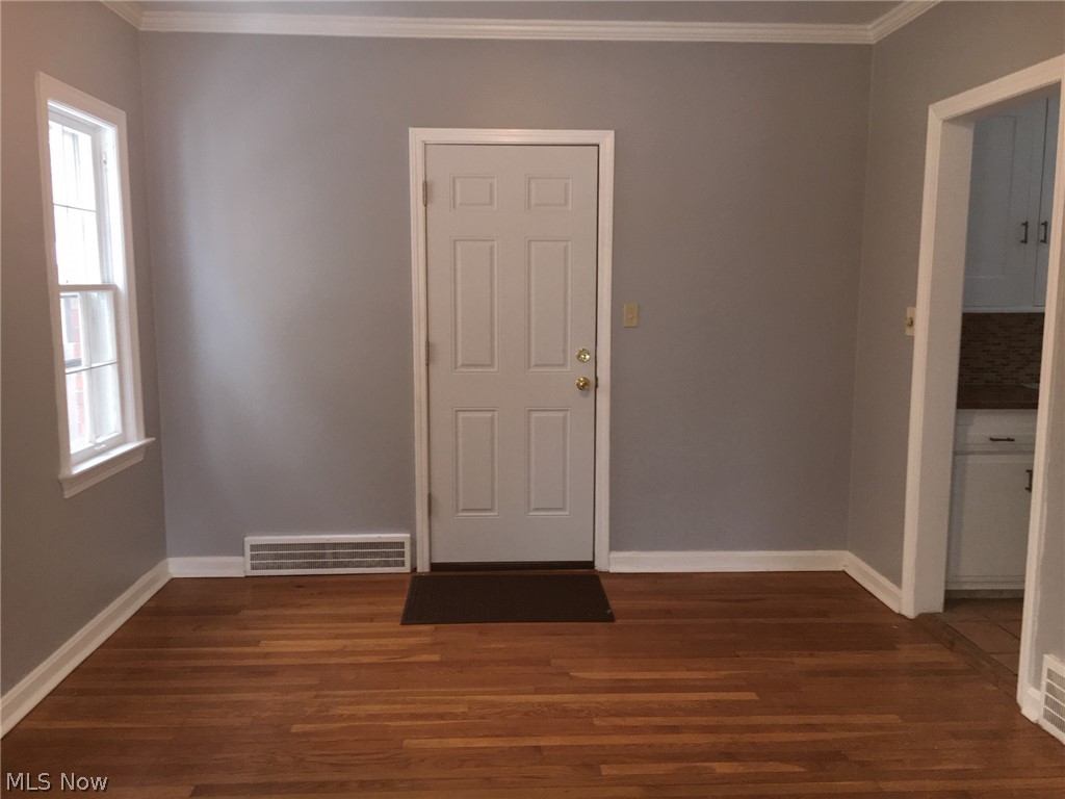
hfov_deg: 61.7
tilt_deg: -7.6
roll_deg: +0.4
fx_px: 892
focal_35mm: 29
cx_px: 532
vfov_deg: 48.2
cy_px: 400
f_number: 2.2
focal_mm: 4.15
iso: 64
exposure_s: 1/30
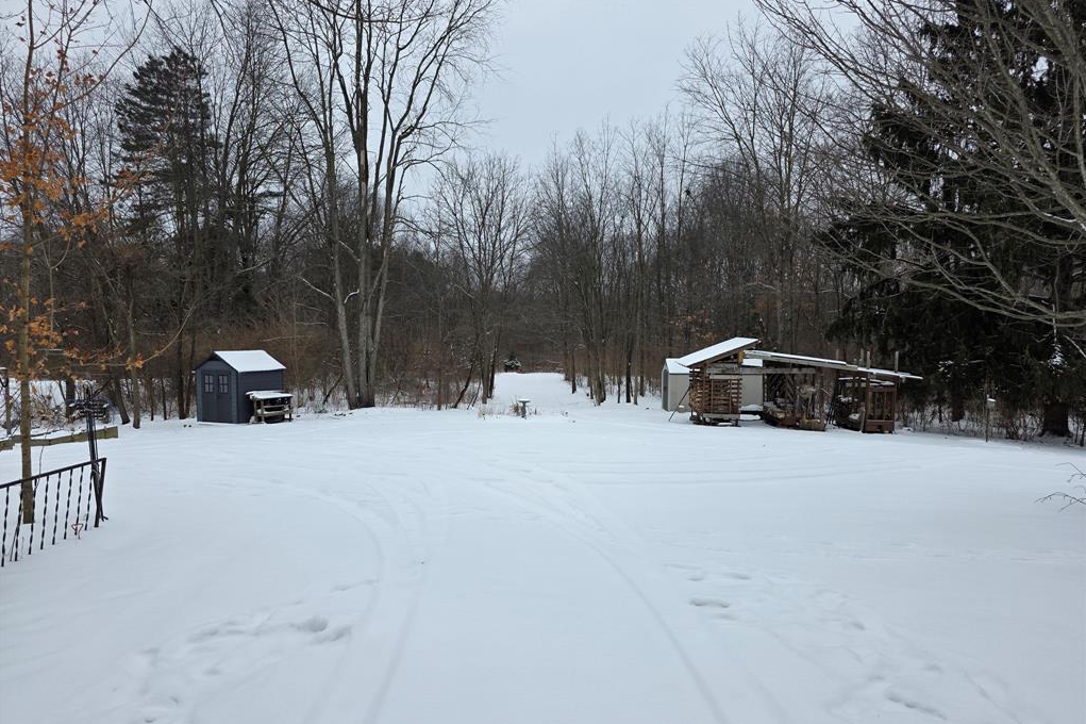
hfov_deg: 73.8
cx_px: 542
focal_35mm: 24
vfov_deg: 53.1
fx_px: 724
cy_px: 377
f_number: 1.7
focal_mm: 6.3
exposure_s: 1/2679
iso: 80
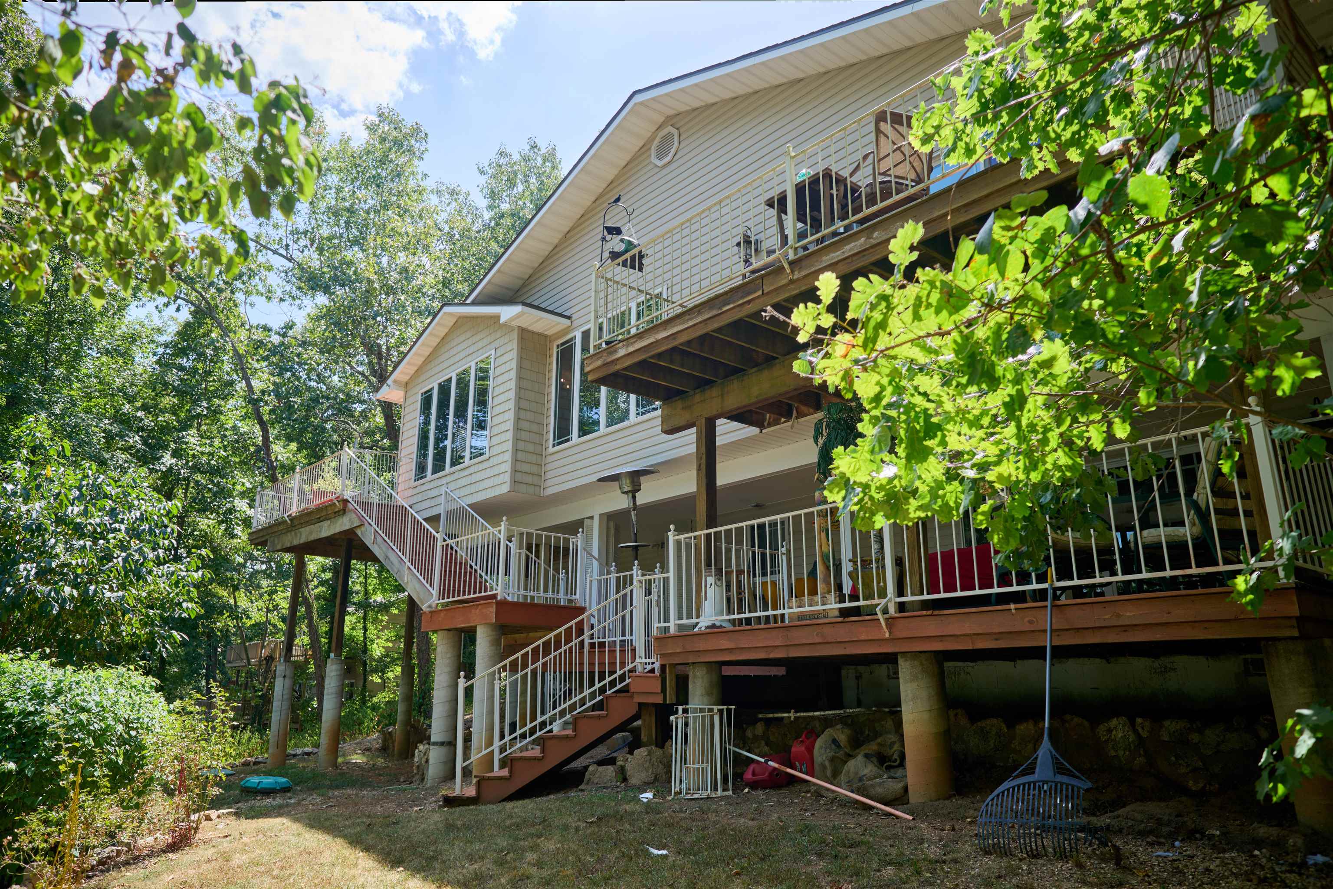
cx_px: 666
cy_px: 444
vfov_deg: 53.1
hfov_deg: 73.7
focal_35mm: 24
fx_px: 889
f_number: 3.2
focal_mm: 24
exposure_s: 1/50
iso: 100
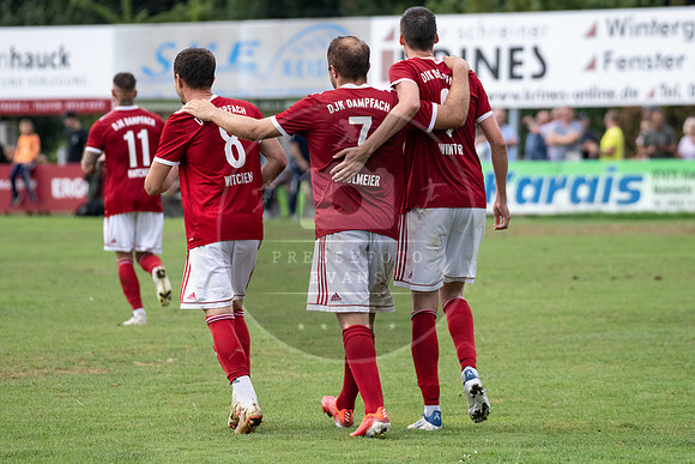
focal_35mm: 294
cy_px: 223
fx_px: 5685
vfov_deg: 4.7
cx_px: 377
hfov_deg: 7.0
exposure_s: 1/1600
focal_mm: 270
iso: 1600
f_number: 5.6
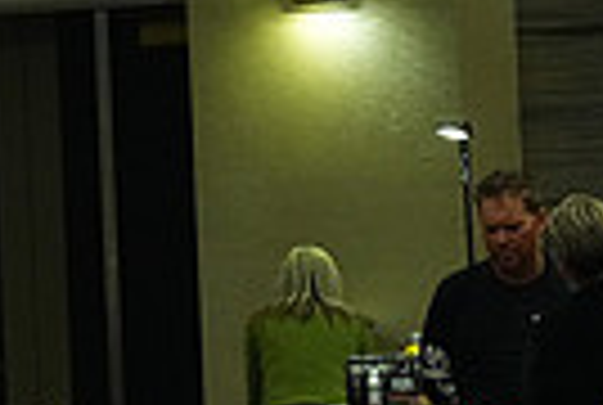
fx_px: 10811
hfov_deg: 3.2
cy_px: 574
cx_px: 1143
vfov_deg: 2.1
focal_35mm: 644
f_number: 5.6
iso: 6400
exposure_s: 1/320
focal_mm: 149
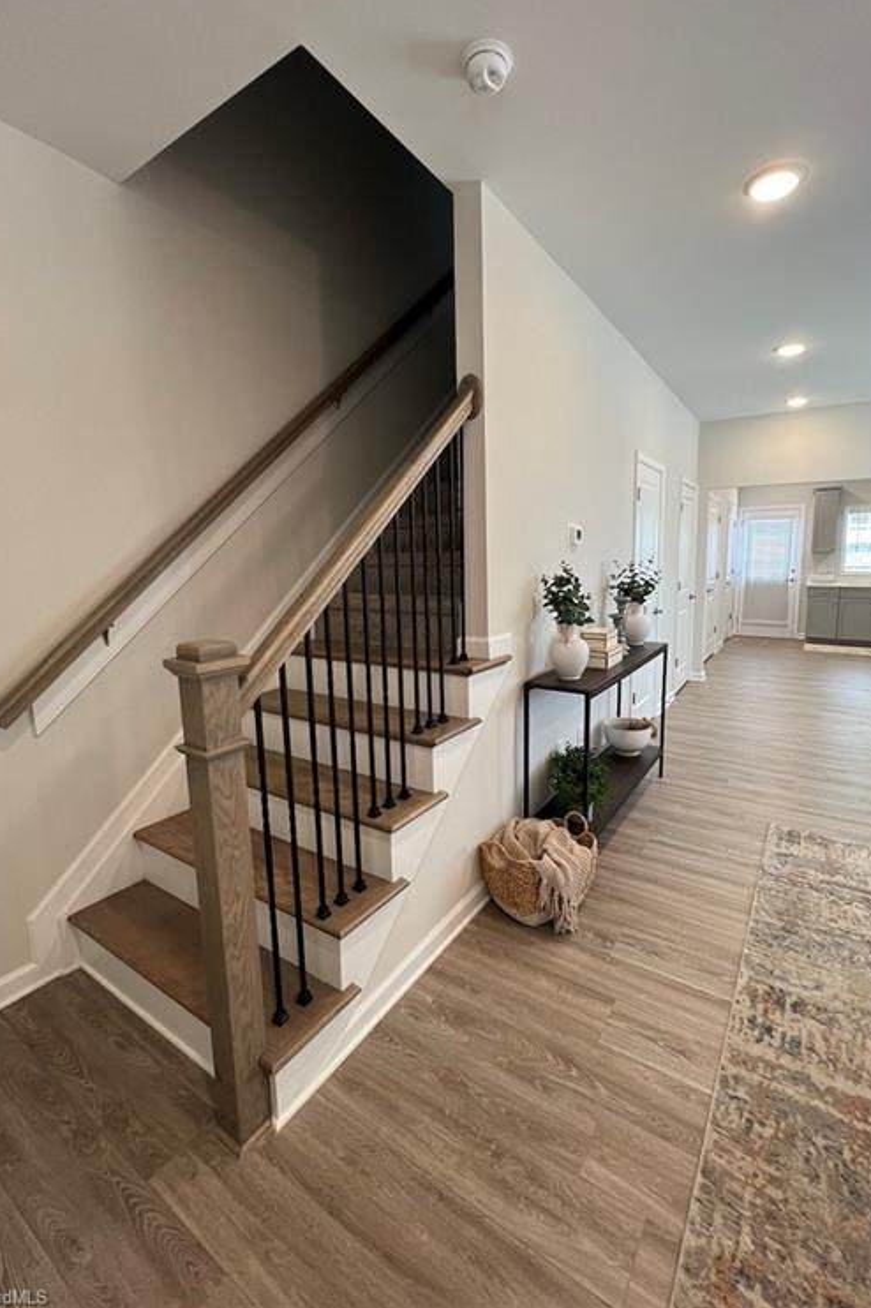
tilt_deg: -7.5
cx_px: 460
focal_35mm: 14
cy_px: 633
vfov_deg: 104.2
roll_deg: +1.4
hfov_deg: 81.1
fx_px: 509
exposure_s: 1/120
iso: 200
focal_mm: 1.57
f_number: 1.8
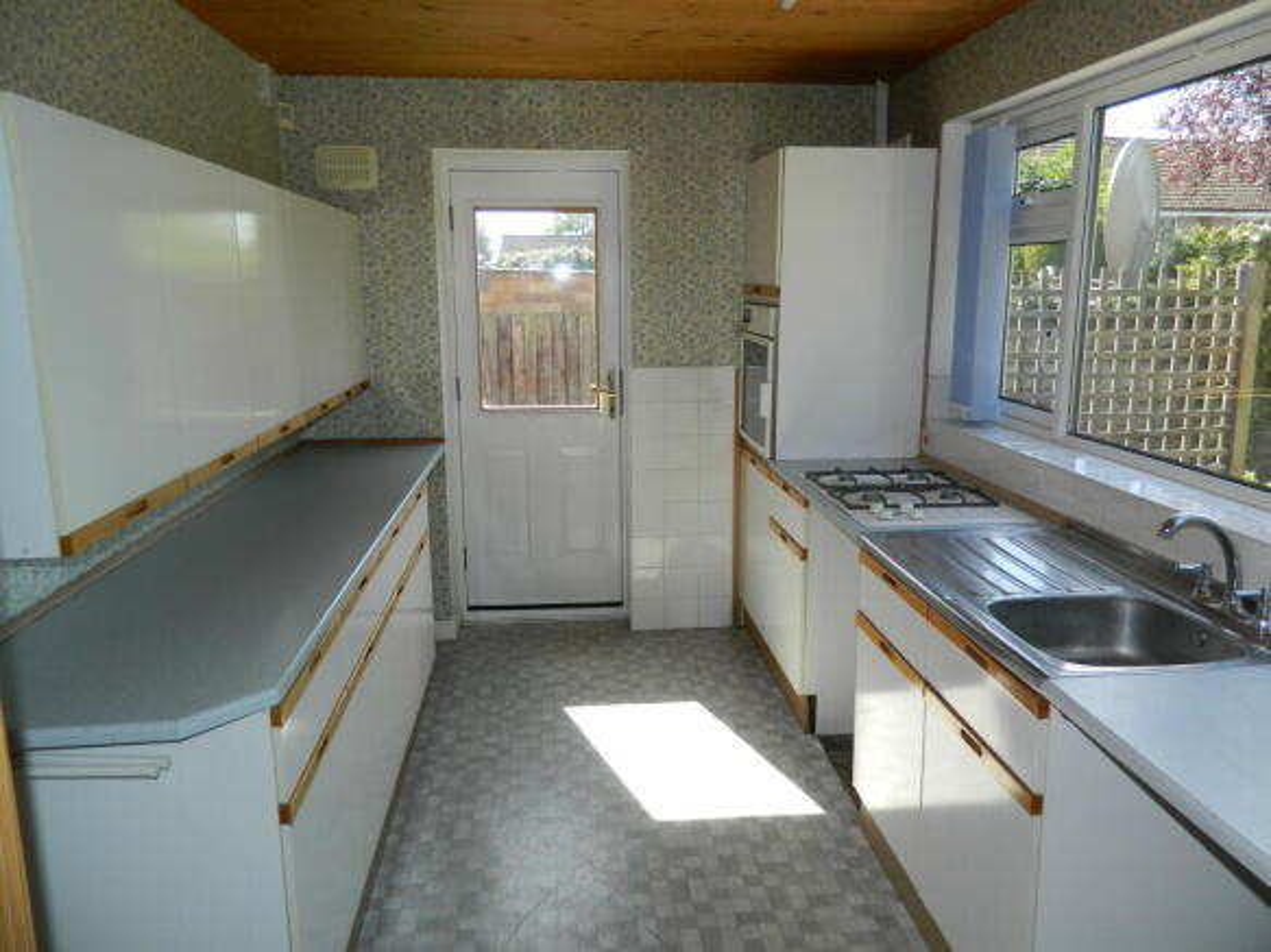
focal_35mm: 25
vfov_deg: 54.9
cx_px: 636
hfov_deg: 69.4
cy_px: 476
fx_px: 918
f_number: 3.1
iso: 80
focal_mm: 4.5
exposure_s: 1/160
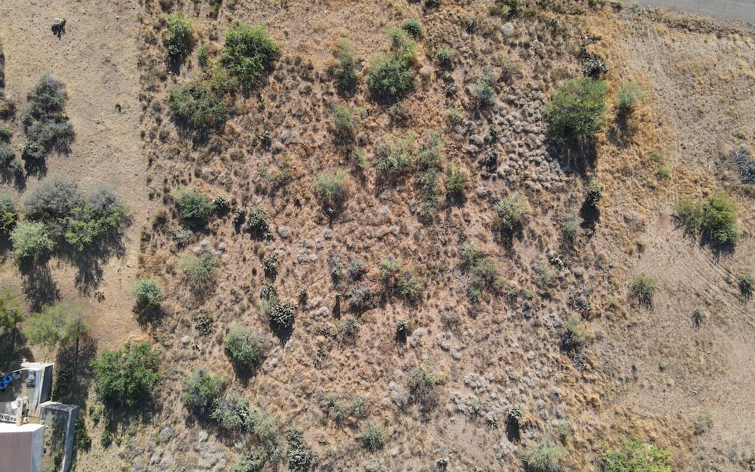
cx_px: 385
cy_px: 235
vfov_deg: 47.6
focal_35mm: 26
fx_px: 535
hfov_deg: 70.4
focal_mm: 4.5
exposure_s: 1/20
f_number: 2.8
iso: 100
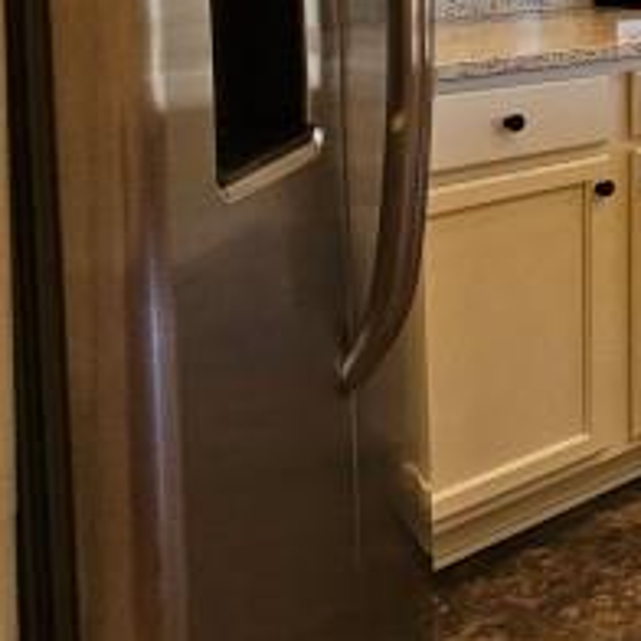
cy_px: -29
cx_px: 1432
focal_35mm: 60
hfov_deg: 16.5
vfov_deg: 26.7
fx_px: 1257
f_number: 2.2
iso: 125
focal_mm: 2.2
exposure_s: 1/60
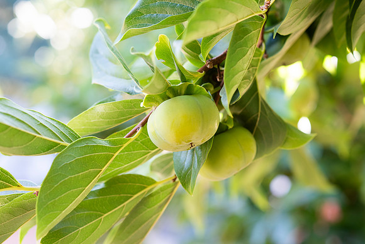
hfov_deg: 23.9
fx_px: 862
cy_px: 122
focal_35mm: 85
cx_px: 182
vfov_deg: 16.1
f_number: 4
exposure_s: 1/80
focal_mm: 85
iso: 400
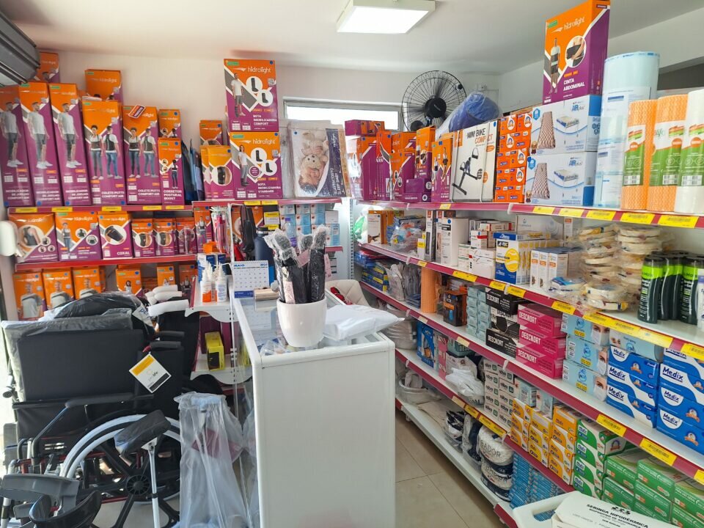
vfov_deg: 58.9
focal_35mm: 23
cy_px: 264
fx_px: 468
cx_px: 352
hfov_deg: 73.9
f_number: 1.8
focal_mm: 5.54
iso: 40
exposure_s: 1/185
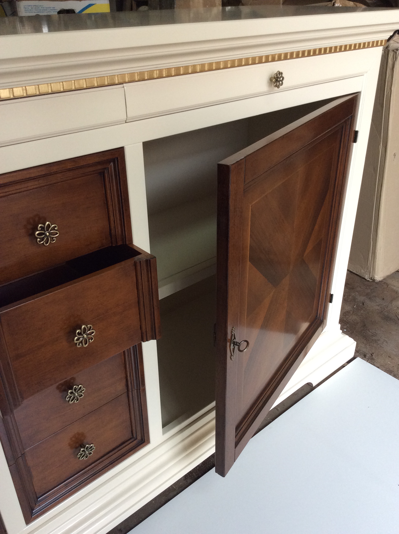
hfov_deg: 42.8
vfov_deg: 55.4
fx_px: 509
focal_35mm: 33
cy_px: 267
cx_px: 200
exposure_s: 1/24
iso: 100
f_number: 2.4
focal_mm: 3.3
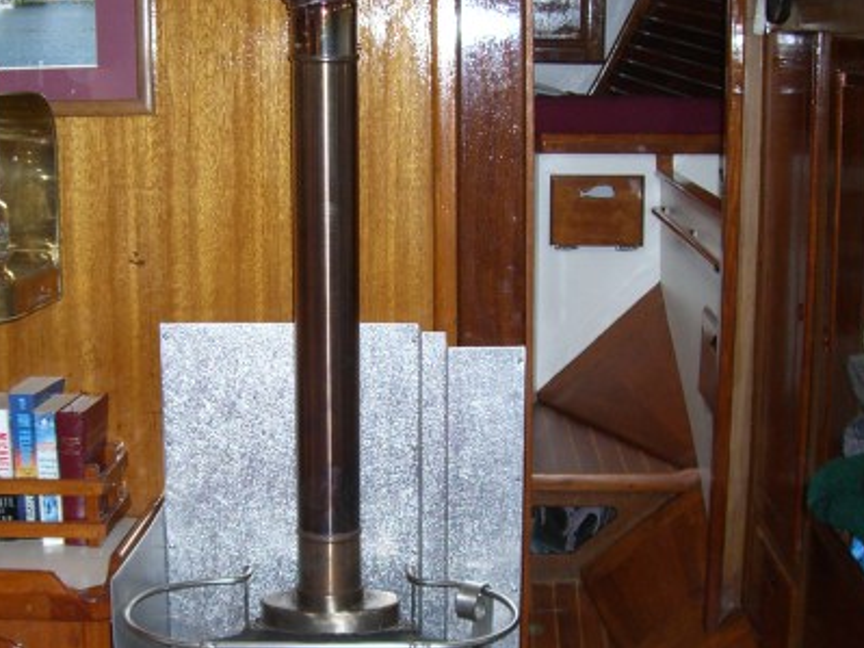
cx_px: 355
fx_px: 1522
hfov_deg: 31.6
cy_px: 407
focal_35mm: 61
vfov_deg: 23.9
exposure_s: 1/60
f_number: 2.7
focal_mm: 6.2
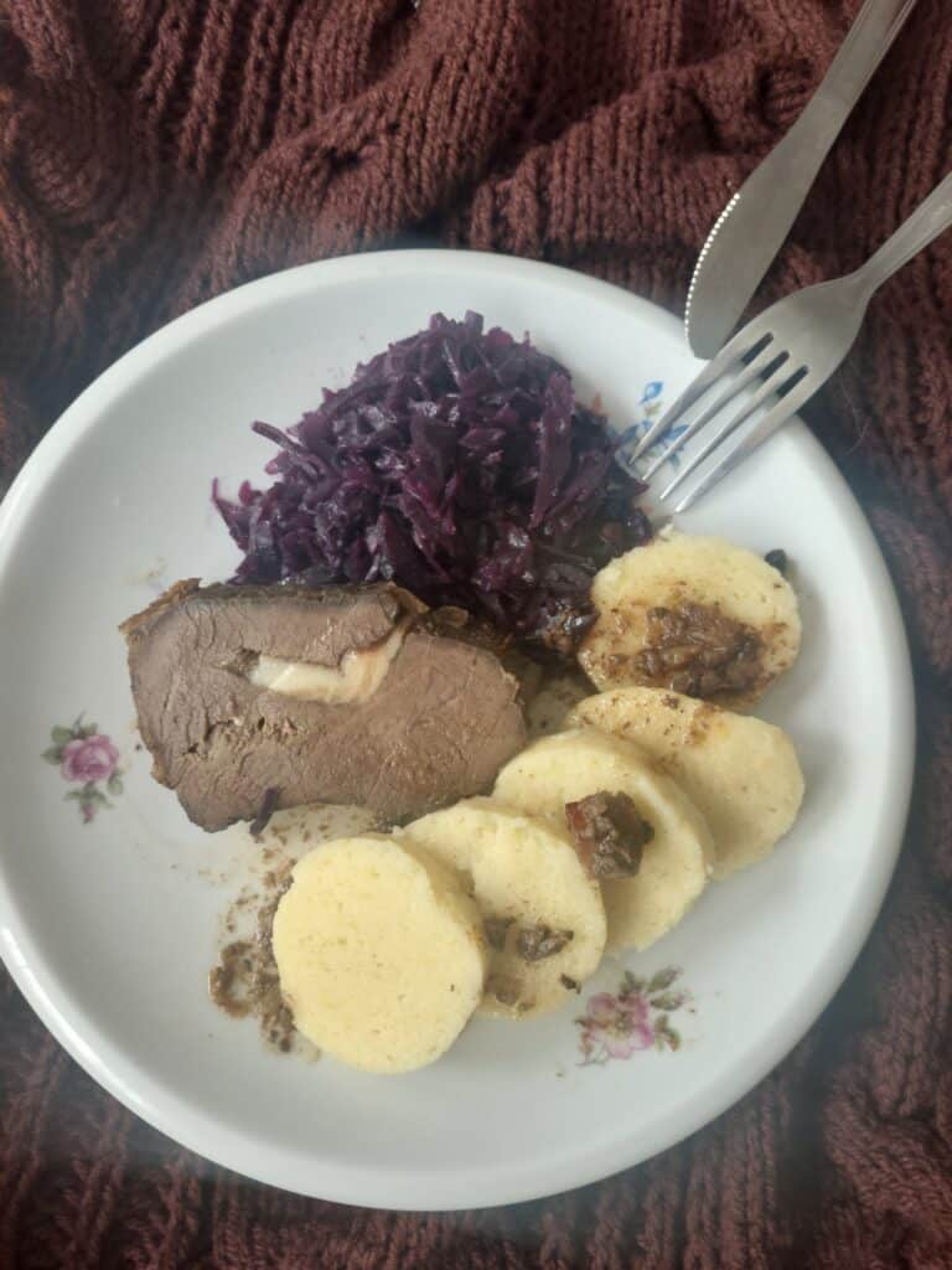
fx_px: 917
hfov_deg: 54.9
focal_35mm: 25
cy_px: 635
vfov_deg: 69.4
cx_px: 476
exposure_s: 1/100
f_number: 1.8
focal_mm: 5.23
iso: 64
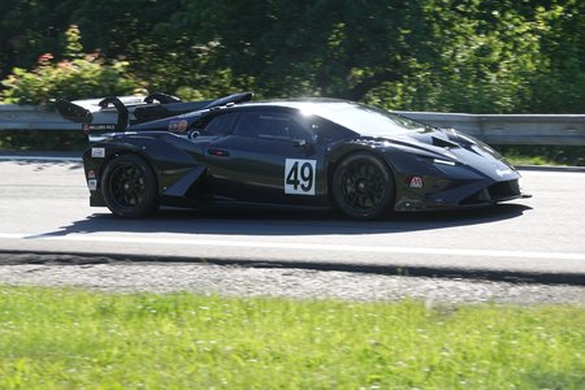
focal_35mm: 139
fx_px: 2259
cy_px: 195
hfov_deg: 14.8
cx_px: 292
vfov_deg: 9.9
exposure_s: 1/800
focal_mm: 51.14
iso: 200
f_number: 4
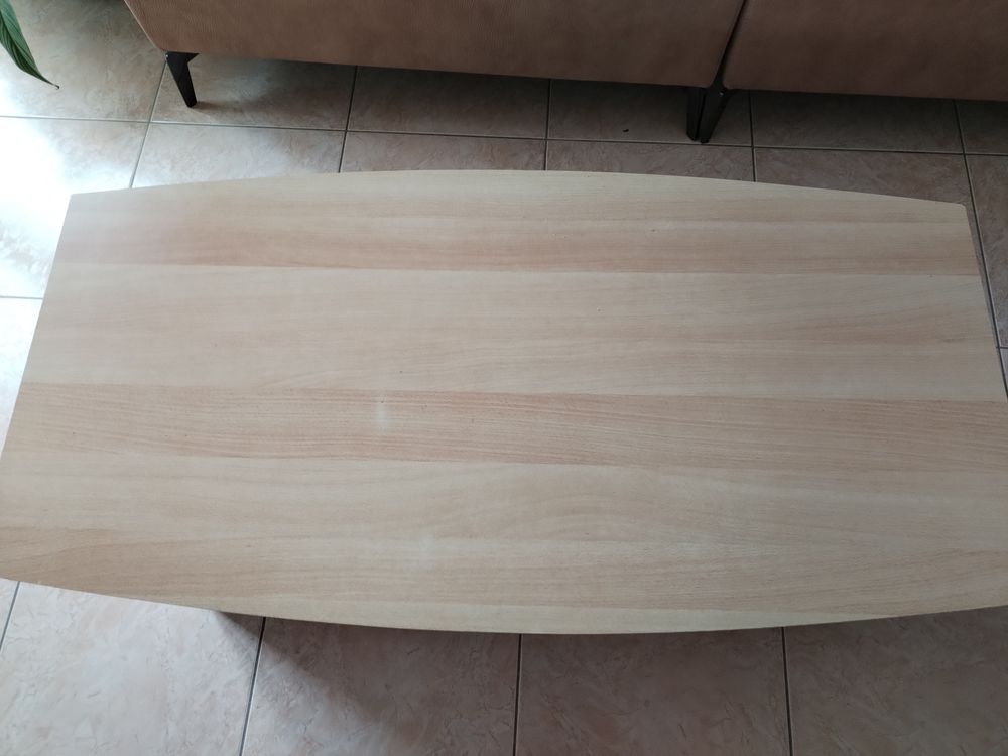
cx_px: 504
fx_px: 757
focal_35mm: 26
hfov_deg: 67.3
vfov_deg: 53.1
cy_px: 378
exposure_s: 1/30
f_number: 1.8
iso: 458
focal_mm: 4.75
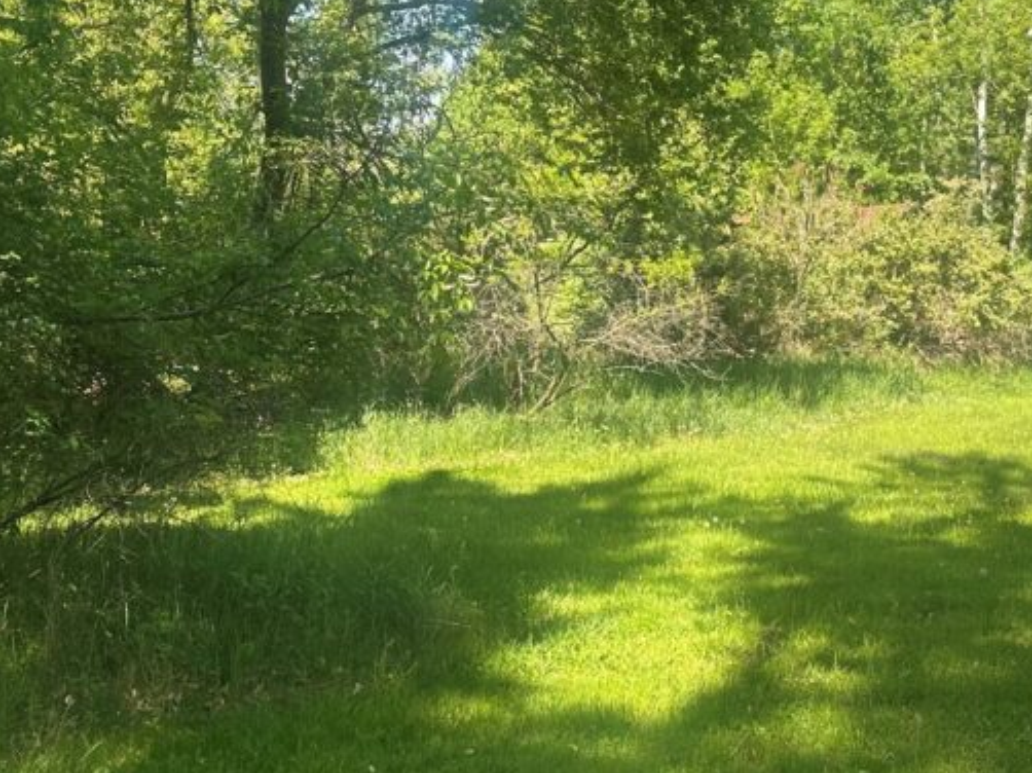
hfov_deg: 36.5
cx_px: 795
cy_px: 382
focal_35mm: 51
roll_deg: -1.0
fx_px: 1520
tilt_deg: -3.3
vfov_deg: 28.5
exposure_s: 1/1050
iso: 80
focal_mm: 6.86
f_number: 1.78
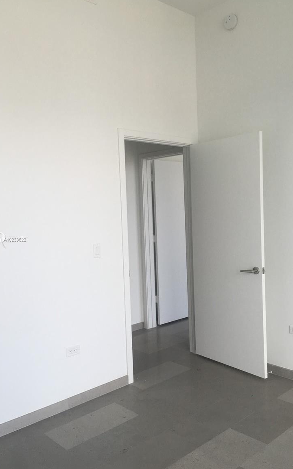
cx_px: 173
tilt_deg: -3.0
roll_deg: +2.2
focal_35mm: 32
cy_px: 240
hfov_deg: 39.3
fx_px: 409
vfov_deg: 59.7
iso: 32
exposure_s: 1/120
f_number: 2.2
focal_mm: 4.15
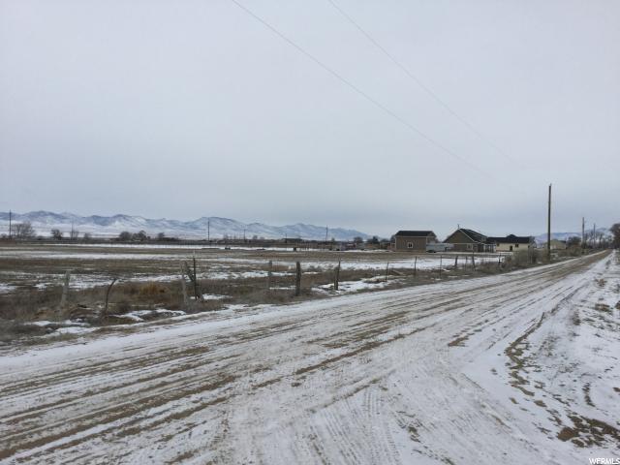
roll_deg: -0.3
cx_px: 310
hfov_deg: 58.4
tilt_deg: -1.1
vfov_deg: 45.4
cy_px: 232
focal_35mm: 31
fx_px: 555
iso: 25
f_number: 2.4
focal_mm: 3.3
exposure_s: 1/4082
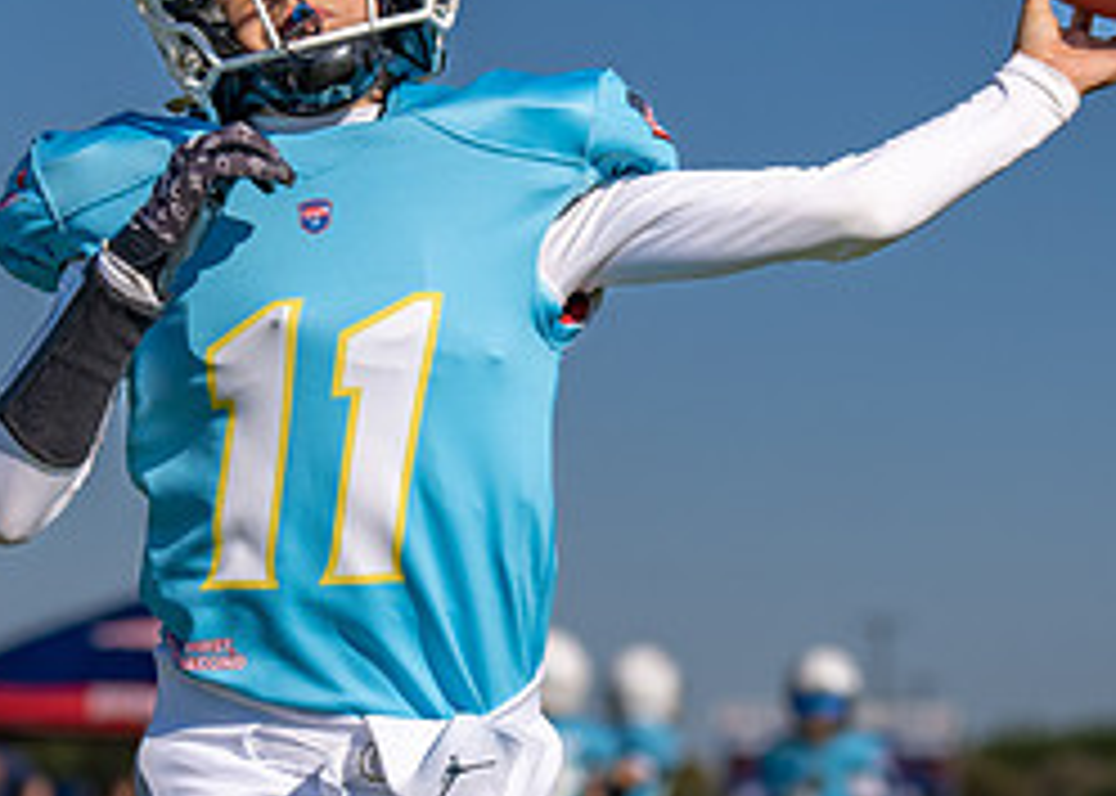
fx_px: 6559
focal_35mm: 207
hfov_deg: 9.7
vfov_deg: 6.9
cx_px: 429
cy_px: 351
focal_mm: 70
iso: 100
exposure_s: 1/5000
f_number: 2.8
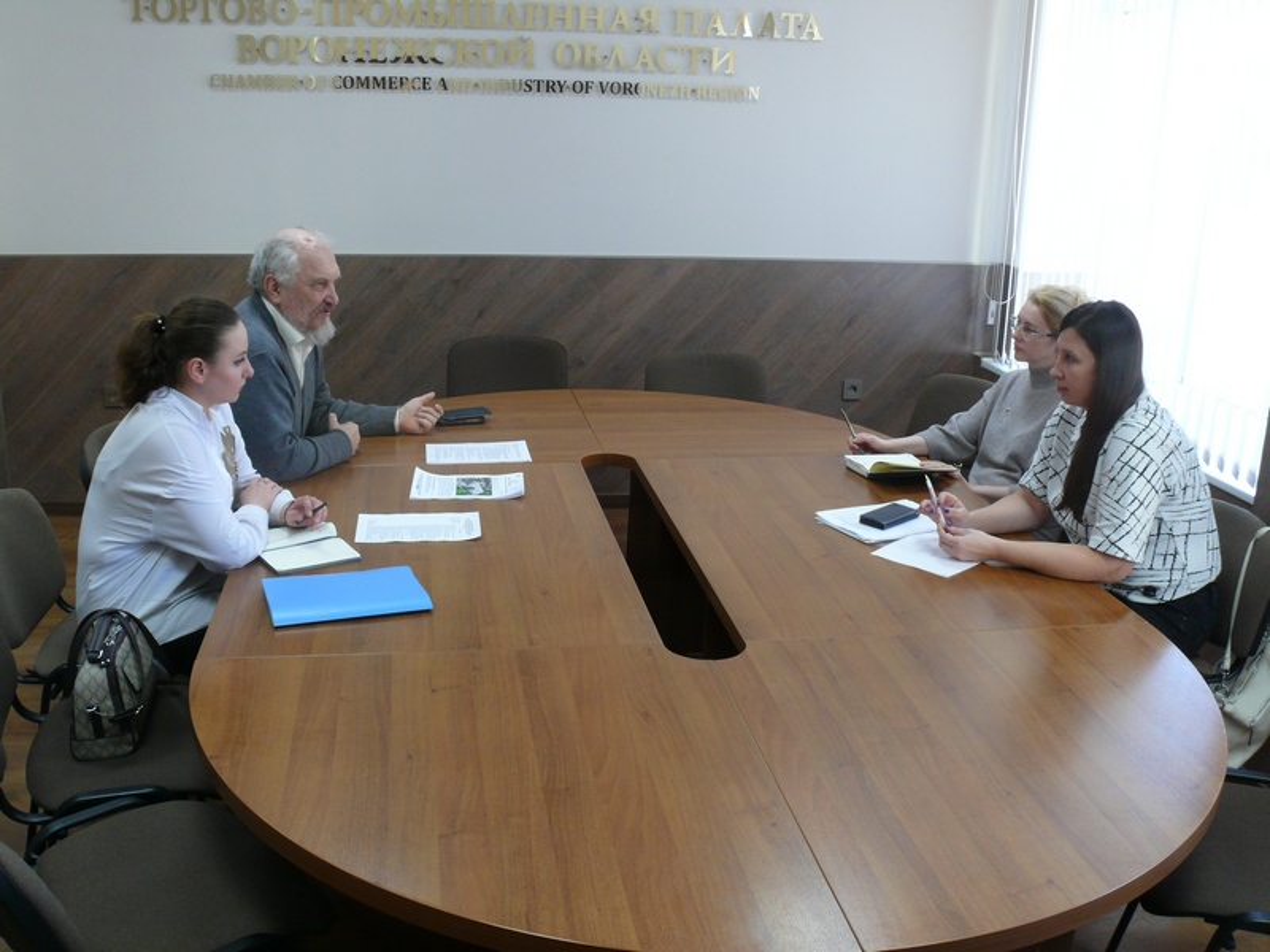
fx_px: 1284
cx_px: 635
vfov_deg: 40.7
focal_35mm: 35
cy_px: 476
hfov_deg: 52.6
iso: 200
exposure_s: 1/20
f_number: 2.8
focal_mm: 7.4
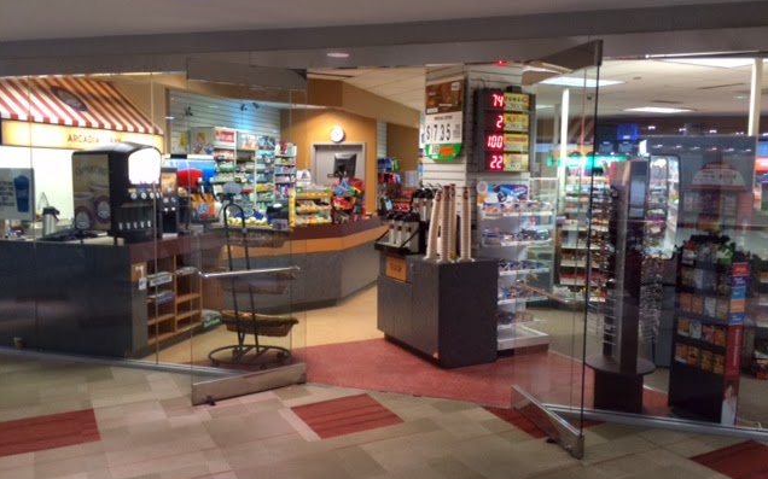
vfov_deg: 39.4
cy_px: 239
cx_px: 384
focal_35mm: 32
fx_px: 670
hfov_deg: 59.7
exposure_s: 1/30
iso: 160
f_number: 2.2
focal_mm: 4.12
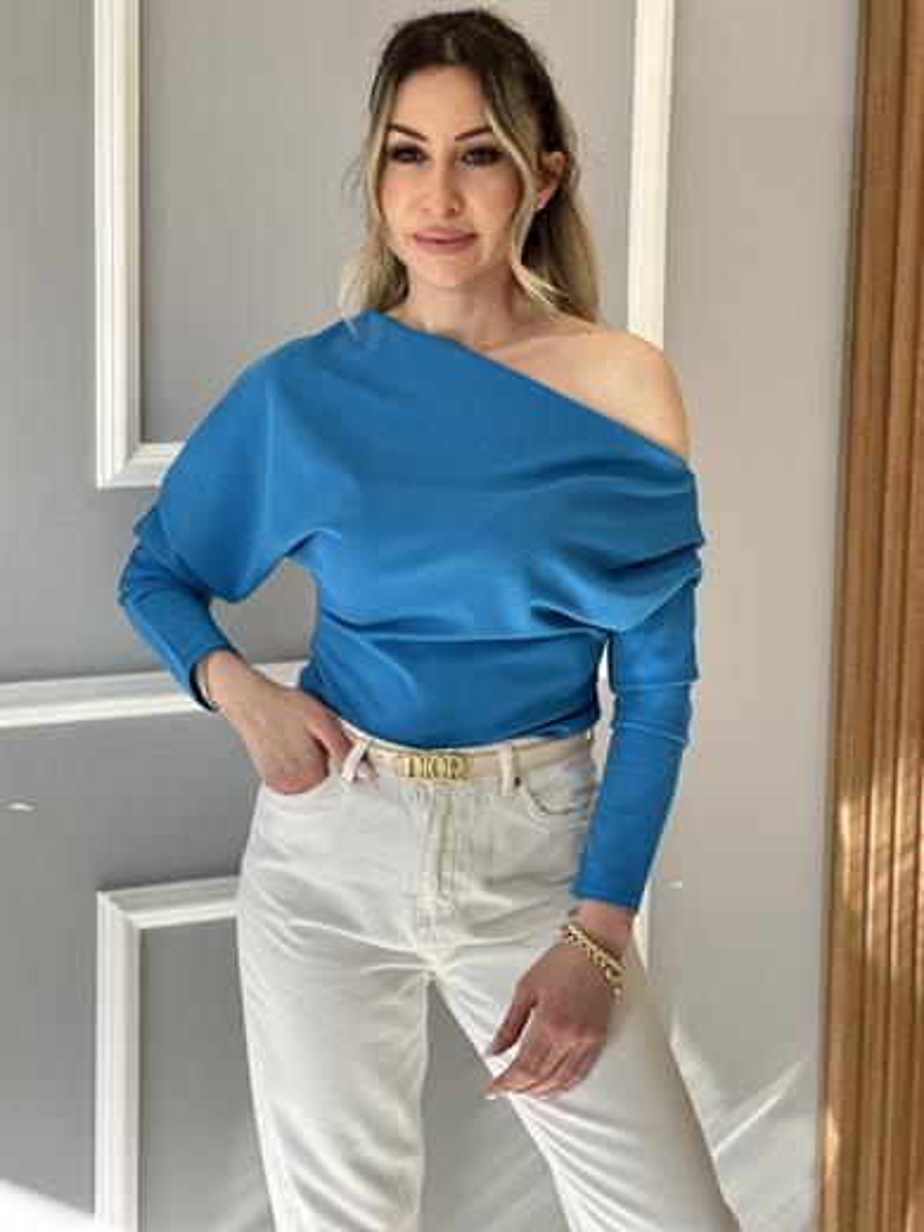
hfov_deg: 19.1
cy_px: 616
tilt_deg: -7.6
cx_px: 462
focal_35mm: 77
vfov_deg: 25.3
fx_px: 2740
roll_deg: -1.7
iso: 80
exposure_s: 1/121
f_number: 2.8
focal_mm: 9
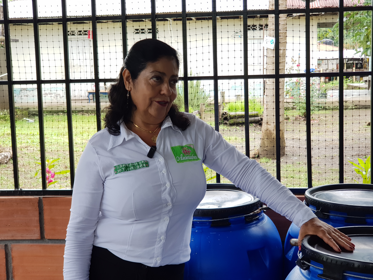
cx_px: 186
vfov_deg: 28.0
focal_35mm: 52
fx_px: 560
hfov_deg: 36.8
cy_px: 140
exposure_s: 1/39
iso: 25
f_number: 2.4
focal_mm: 6
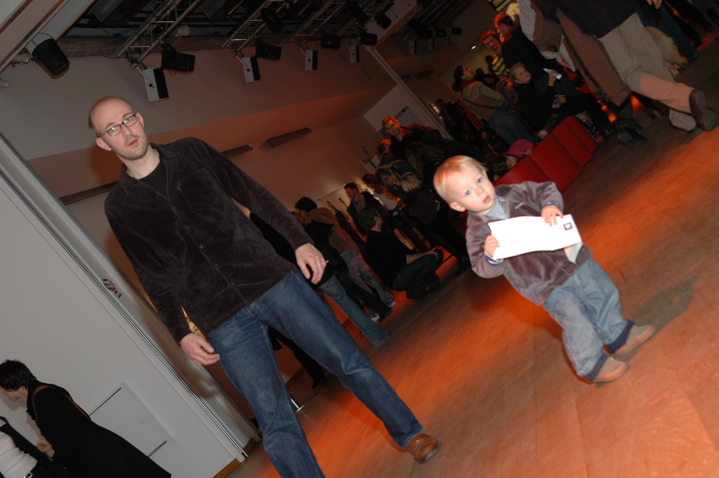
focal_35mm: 51
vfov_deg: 26.4
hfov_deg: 38.9
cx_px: 360
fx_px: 1017
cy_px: 239
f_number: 5
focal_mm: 34
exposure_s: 1/60
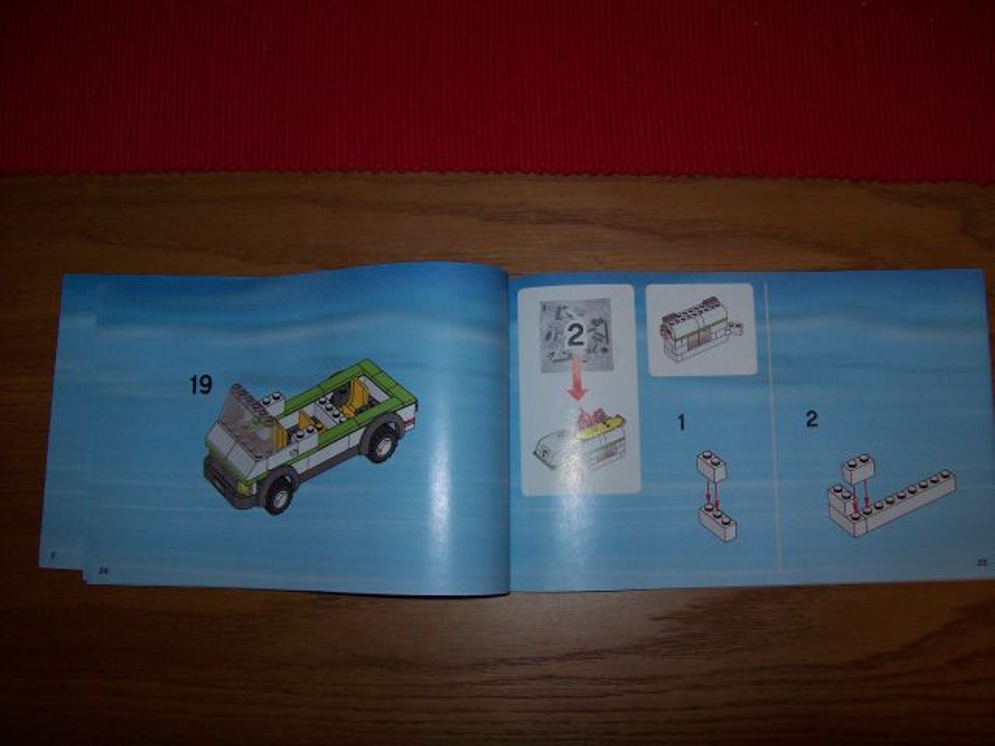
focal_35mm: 36
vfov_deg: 39.7
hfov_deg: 51.4
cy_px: 373
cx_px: 498
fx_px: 1035
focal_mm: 6
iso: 80
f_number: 2.7
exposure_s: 1/64
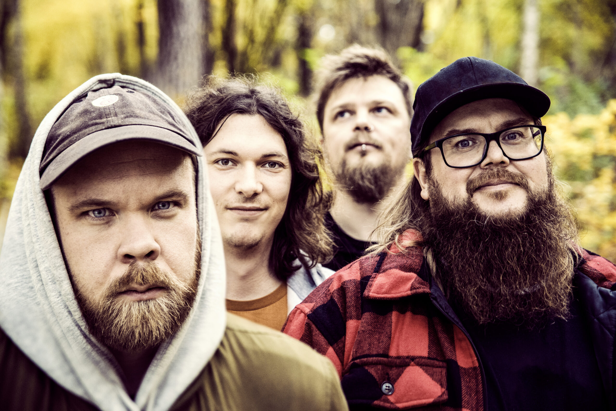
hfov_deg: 28.8
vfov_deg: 19.5
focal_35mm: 70
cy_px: 206
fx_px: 1198
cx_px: 308
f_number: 2.8
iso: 2000
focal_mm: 70
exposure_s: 1/400
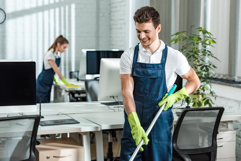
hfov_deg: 28.8
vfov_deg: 19.5
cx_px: 120
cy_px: 80
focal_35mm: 70
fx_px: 469
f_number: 3.5
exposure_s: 1/200
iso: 400
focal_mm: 70
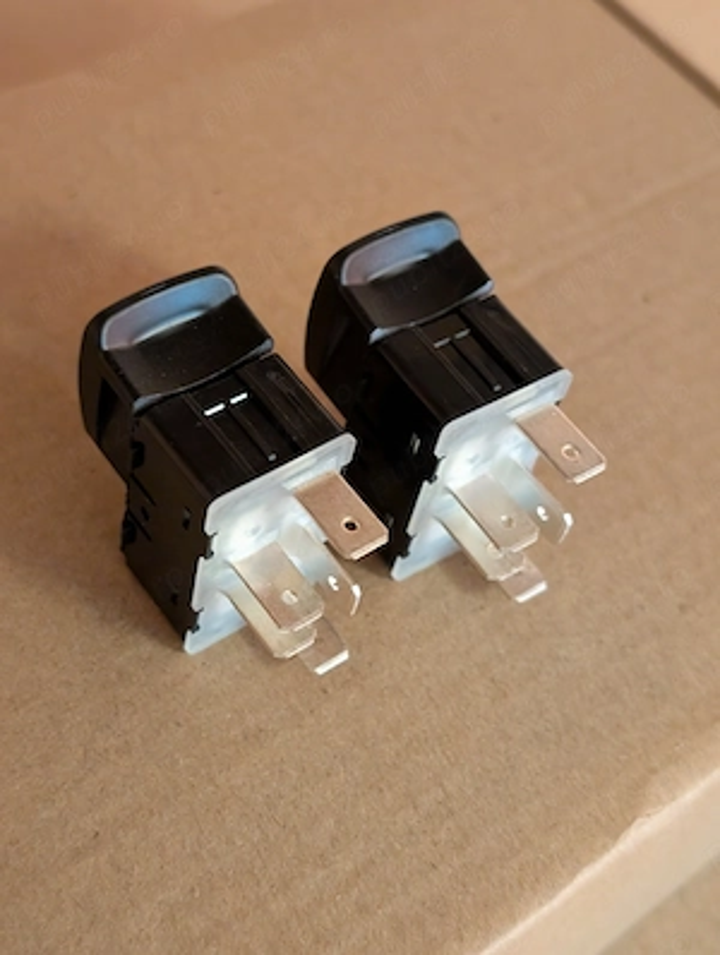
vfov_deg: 38.8
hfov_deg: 29.8
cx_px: 360
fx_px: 1355
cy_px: 478
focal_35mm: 49
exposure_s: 1/25
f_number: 1.68
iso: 799
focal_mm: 6.9
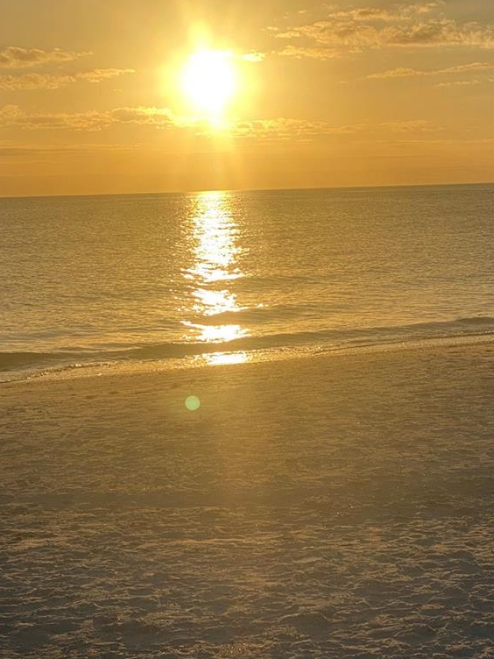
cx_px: 216
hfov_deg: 17.8
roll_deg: +0.9
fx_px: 1579
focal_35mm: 83
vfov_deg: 23.5
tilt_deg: -1.2
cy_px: 257
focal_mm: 6
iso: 25
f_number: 2
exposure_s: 1/4348
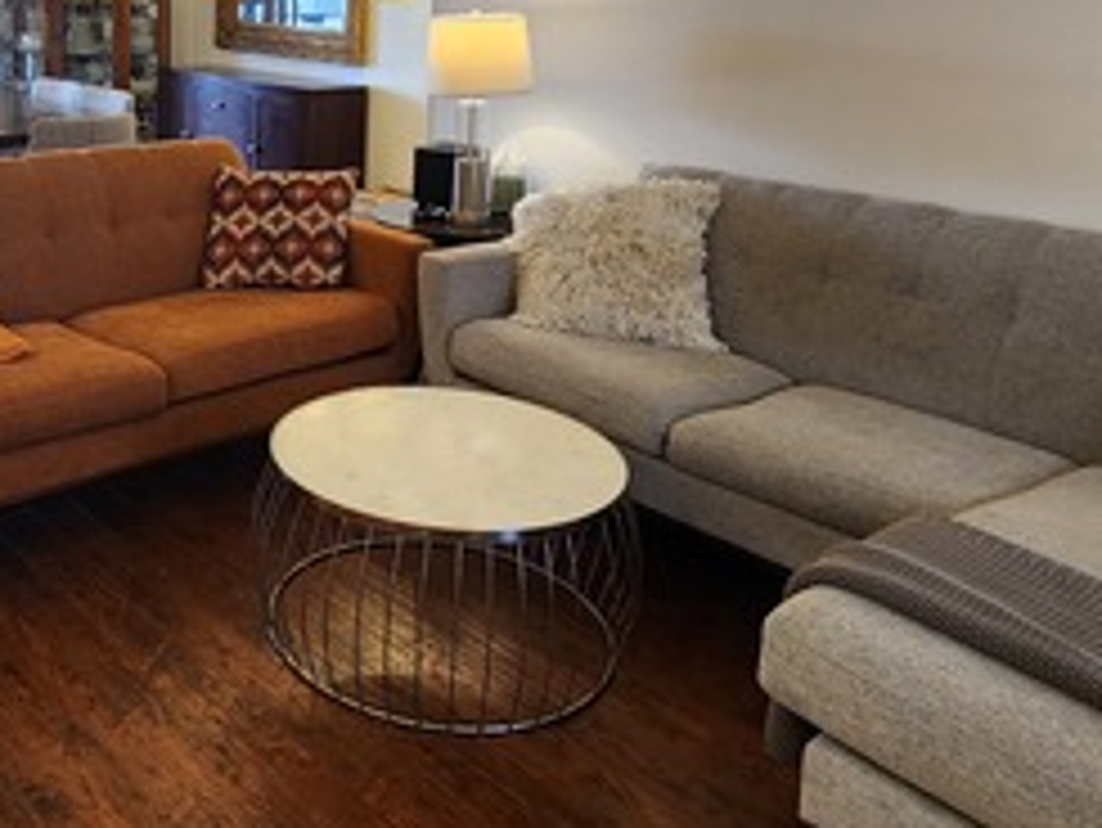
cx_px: 202
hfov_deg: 50.3
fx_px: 1083
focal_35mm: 34
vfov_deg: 39.6
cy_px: 130
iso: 200
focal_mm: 2.2
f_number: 2.2
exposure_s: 1/60
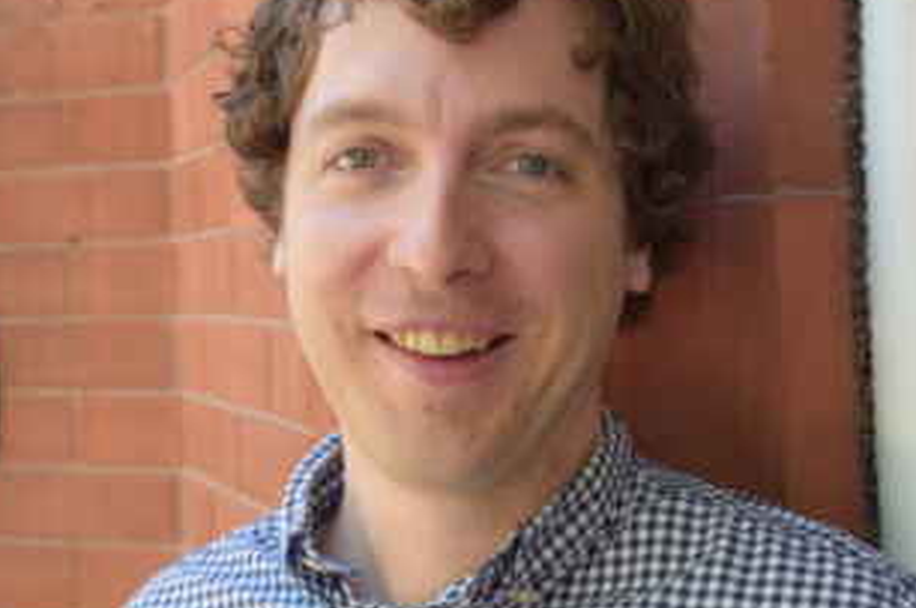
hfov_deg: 29.4
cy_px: 258
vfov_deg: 19.8
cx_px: 422
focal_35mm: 69
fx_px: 1744
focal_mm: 35
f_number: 5
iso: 400
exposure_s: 1/100
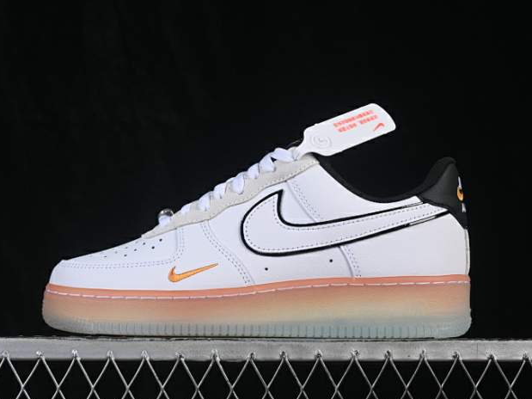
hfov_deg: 23.0
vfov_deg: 17.4
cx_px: 262
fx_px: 1306
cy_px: 208
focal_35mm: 85
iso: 160
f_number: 8
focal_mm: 50
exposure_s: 1/80
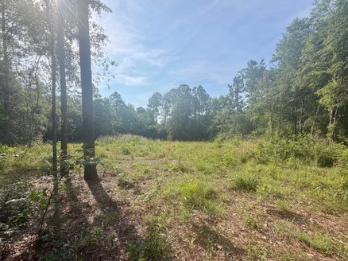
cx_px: 170
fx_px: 161
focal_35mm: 16
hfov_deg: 94.5
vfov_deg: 77.9
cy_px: 140
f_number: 2.2
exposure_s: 1/770
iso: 25
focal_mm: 2.22
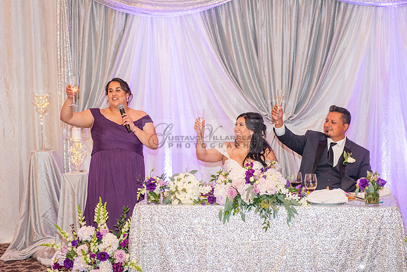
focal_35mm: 66
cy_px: 132
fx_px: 743
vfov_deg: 20.7
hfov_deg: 30.6
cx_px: 199
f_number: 3.5
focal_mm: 58
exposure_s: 1/160
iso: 1600
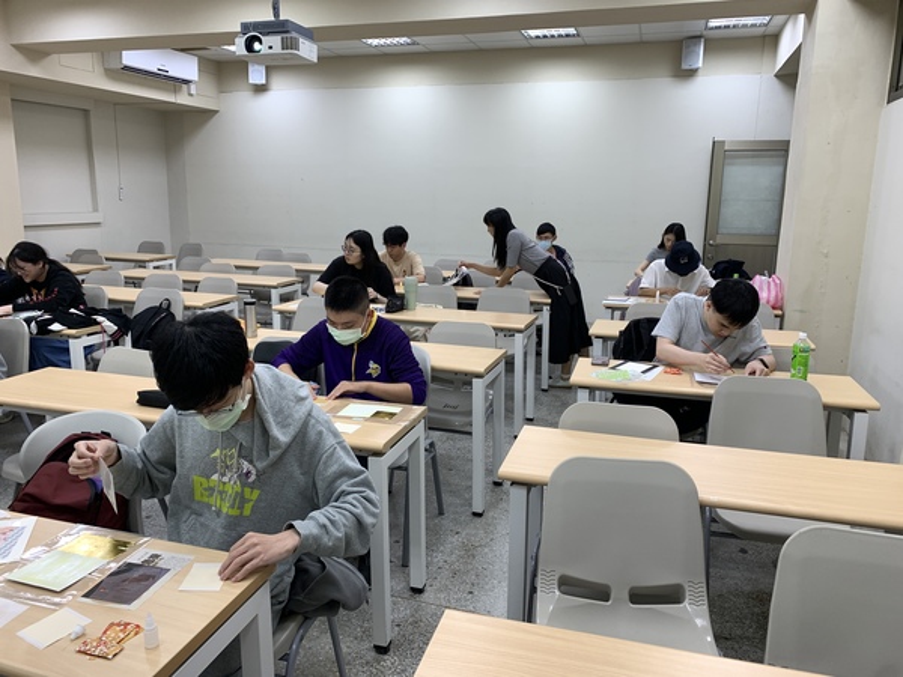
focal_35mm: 26
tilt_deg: -10.9
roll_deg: -1.4
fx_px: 678
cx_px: 452
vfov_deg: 53.1
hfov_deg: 67.3
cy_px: 338
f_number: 1.8
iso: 80
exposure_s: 1/120
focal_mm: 4.25
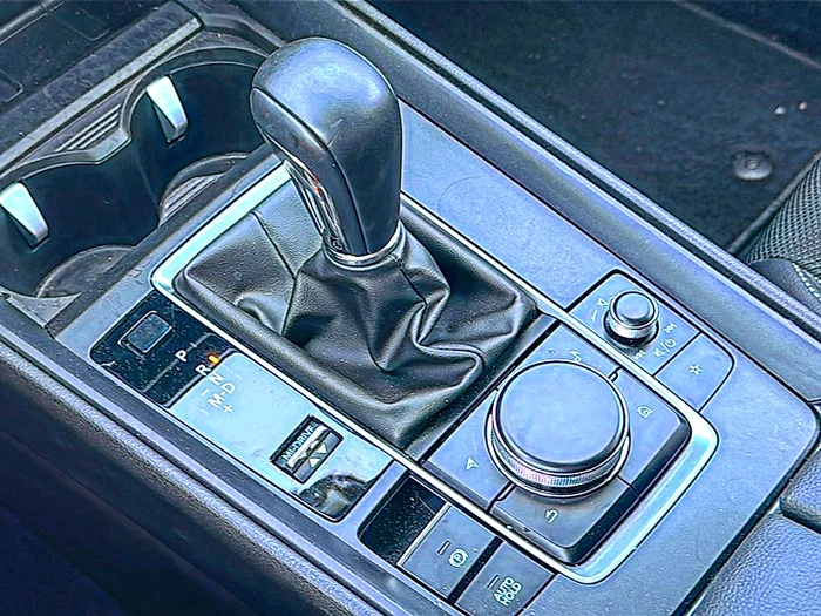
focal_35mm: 45
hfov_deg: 42.1
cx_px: 410
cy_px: 308
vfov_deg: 32.2
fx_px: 1067
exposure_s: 1/40
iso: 80
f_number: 1.78
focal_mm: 6.86
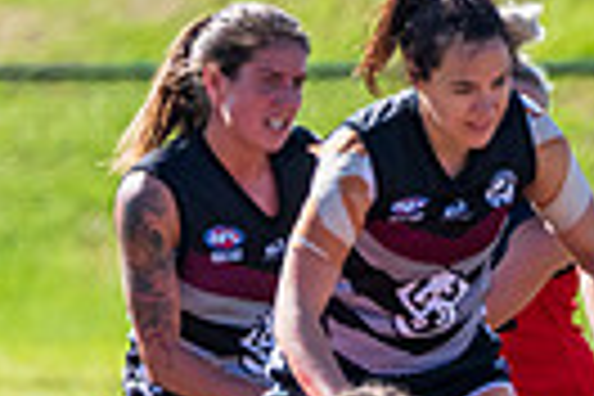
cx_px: 802
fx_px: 39976
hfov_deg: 0.9
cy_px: 582
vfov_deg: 0.6
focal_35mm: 2423
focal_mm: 450
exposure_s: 1/2000
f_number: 6
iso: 800
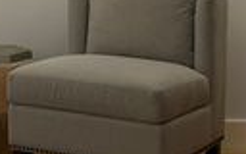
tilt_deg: +1.4
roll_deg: -0.3
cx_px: -37
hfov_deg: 15.7
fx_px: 865
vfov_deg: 9.8
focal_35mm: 129
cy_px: -100
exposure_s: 1/60
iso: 125
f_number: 1.5
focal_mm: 5.7
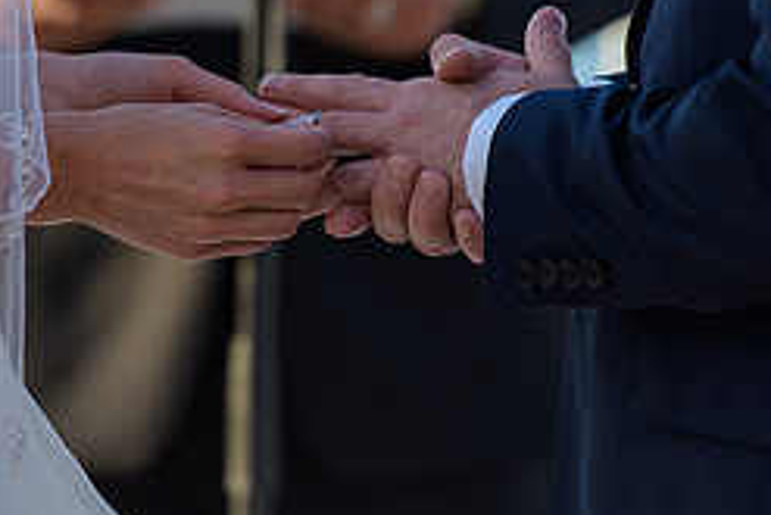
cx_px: 278
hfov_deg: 4.4
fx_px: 10050
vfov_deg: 2.9
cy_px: 164
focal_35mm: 469
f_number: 3.2
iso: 200
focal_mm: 200
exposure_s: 1/1600
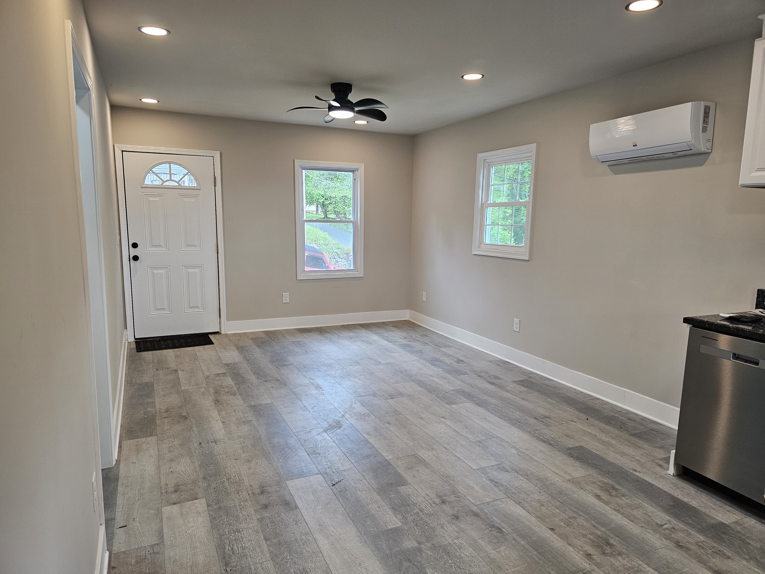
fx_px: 508
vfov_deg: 58.9
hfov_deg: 73.9
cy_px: 287
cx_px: 382
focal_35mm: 23
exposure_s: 1/180
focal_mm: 6.3
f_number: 1.7
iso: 200
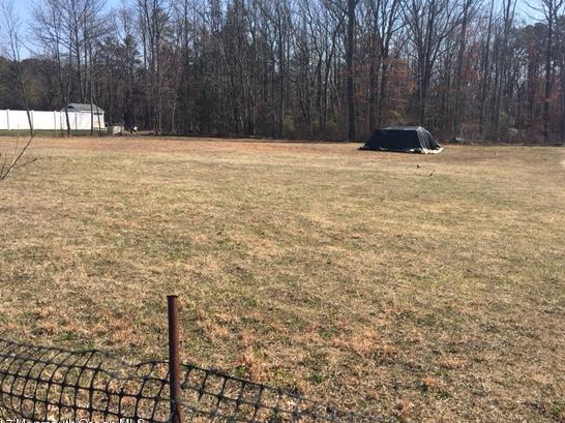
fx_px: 555
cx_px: 299
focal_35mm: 34
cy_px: 197
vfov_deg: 41.7
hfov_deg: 53.9
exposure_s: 1/1221
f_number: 2.2
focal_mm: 4.15
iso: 25
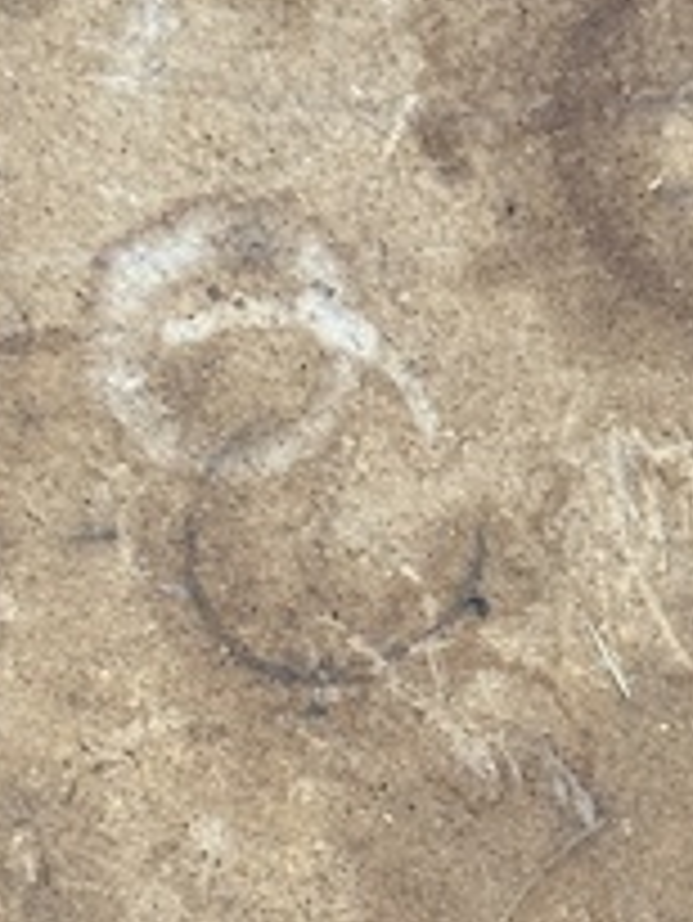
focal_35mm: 187
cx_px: 1210
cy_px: 1318
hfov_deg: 7.7
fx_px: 4986
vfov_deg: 10.3
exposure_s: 1/60
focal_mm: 6.76
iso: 160
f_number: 1.78
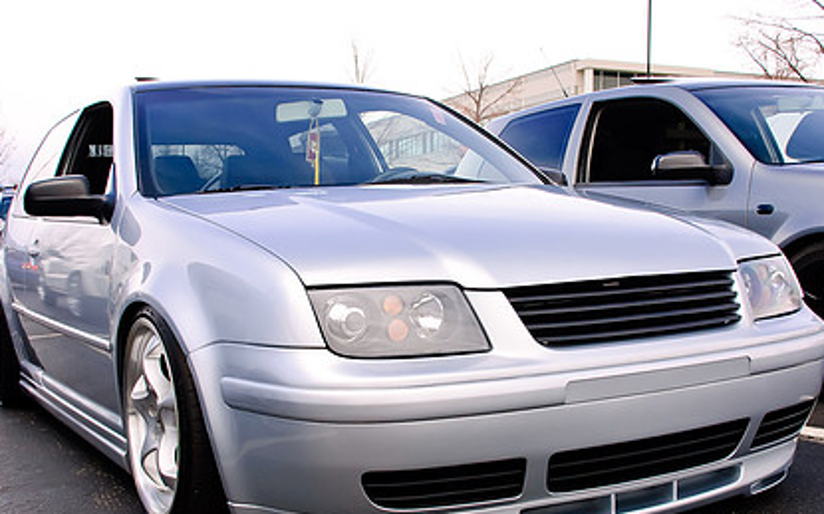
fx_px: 1055
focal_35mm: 47
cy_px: 320
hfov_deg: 42.7
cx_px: 405
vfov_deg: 27.3
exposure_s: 1/200
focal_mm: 22
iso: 200
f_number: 7.1
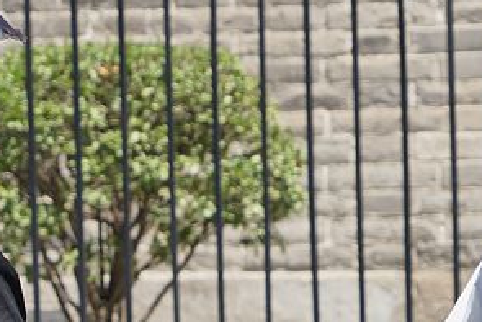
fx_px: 6858
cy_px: 490
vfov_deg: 2.7
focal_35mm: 512
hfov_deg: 4.0
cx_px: 16
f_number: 8
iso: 200
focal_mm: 126
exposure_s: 1/400
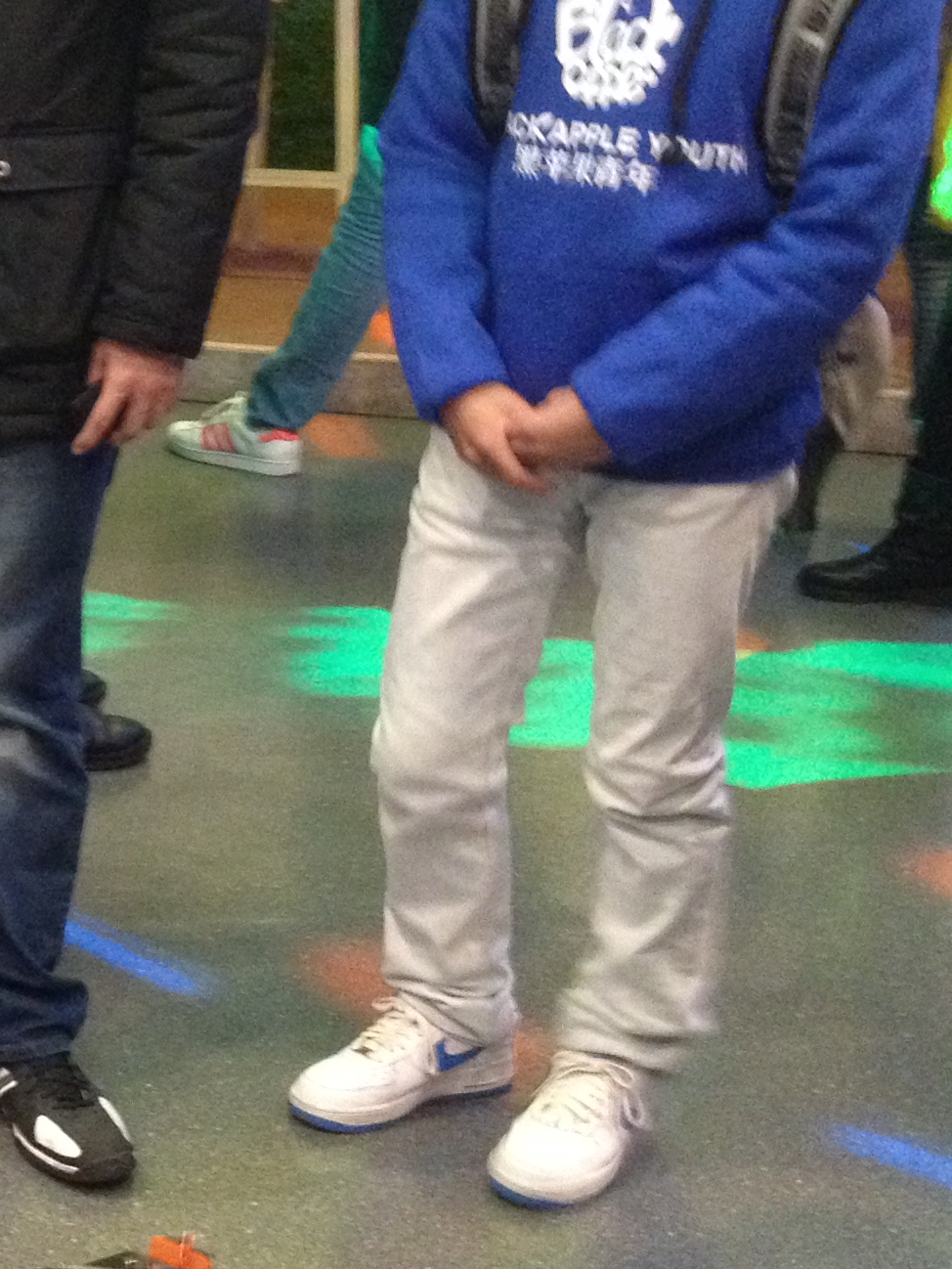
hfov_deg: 15.6
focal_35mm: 88
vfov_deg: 22.2
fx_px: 3226
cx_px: -422
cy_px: 536
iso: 500
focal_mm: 4.28
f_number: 2.4
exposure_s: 1/15
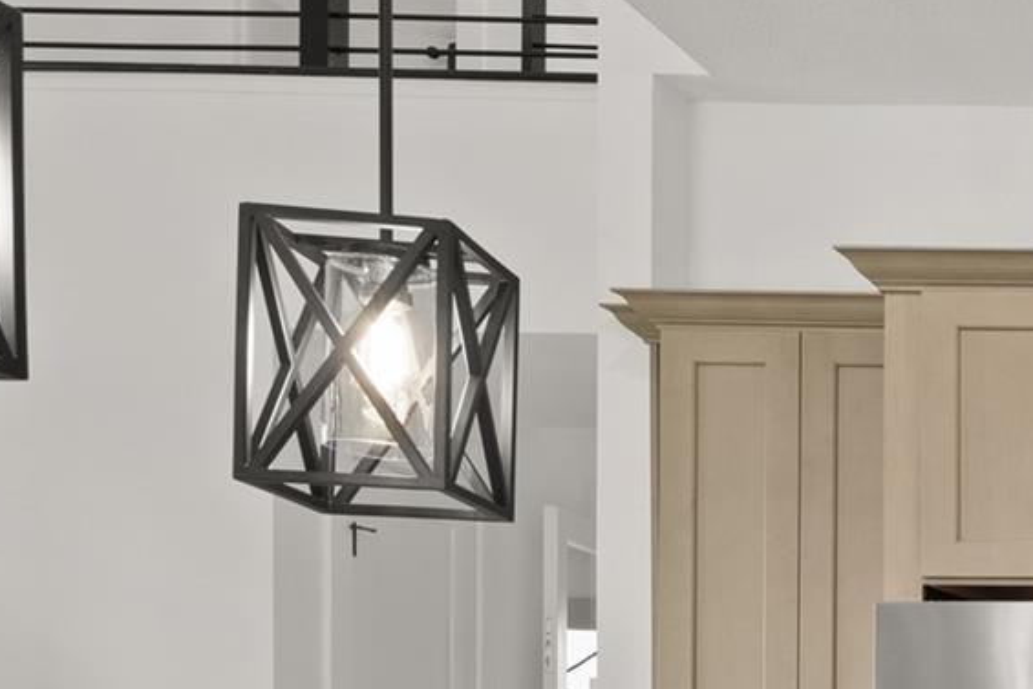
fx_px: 1665
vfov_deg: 21.3
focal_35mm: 58
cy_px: 885
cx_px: 1673
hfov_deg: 24.1
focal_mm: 16
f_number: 9
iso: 320
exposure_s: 1/2.5
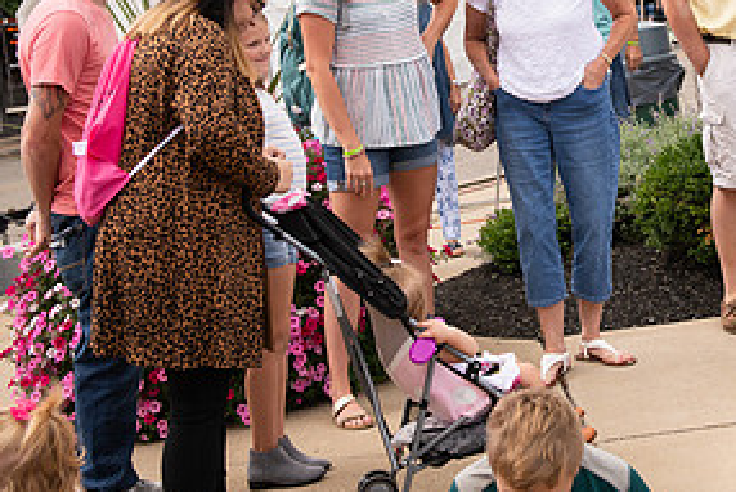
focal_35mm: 77
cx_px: 558
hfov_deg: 26.0
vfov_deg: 17.5
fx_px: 1575
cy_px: 61
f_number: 5
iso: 200
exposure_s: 1/320
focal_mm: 38
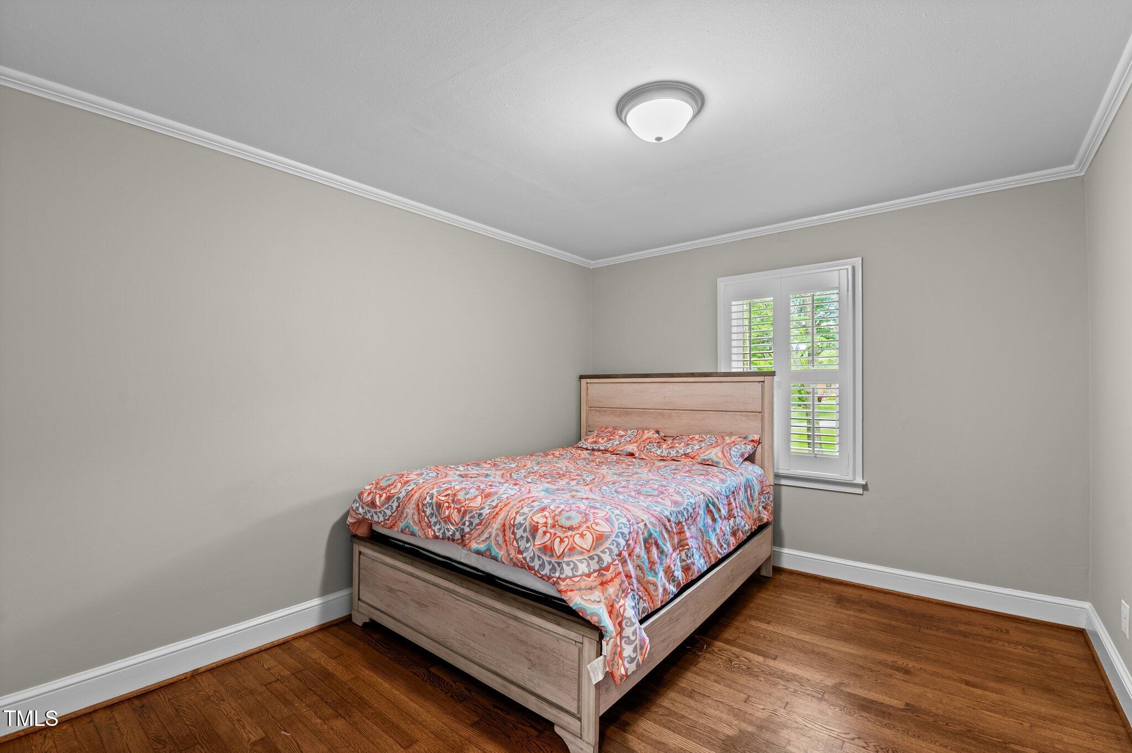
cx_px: 566
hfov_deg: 100.4
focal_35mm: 15
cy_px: 376
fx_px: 471
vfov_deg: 77.2
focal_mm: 15
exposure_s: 1/1.25
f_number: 6.3
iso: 400
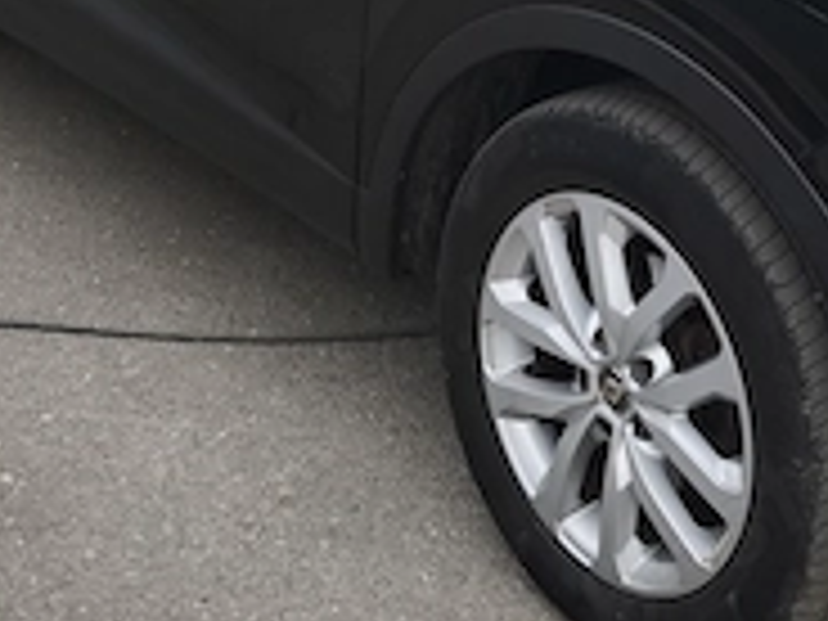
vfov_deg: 18.2
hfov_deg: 25.6
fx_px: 1794
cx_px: 634
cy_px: -198
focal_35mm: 75
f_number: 1.6
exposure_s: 1/114
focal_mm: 6.57
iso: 50
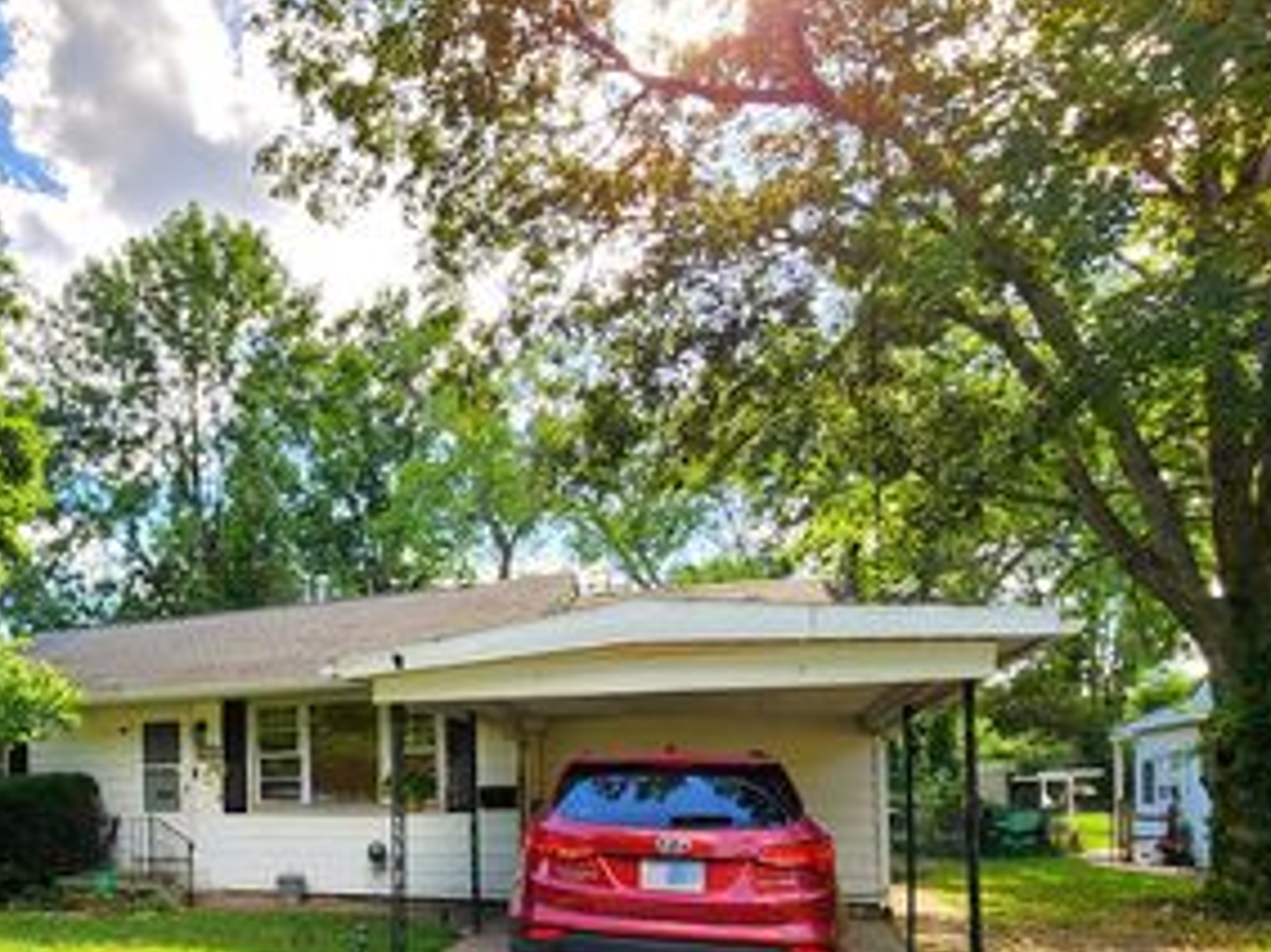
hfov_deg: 68.7
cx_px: 305
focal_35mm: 23
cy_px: 793
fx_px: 844
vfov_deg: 53.9
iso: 50
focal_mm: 2.2
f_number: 2.2
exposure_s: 1/500
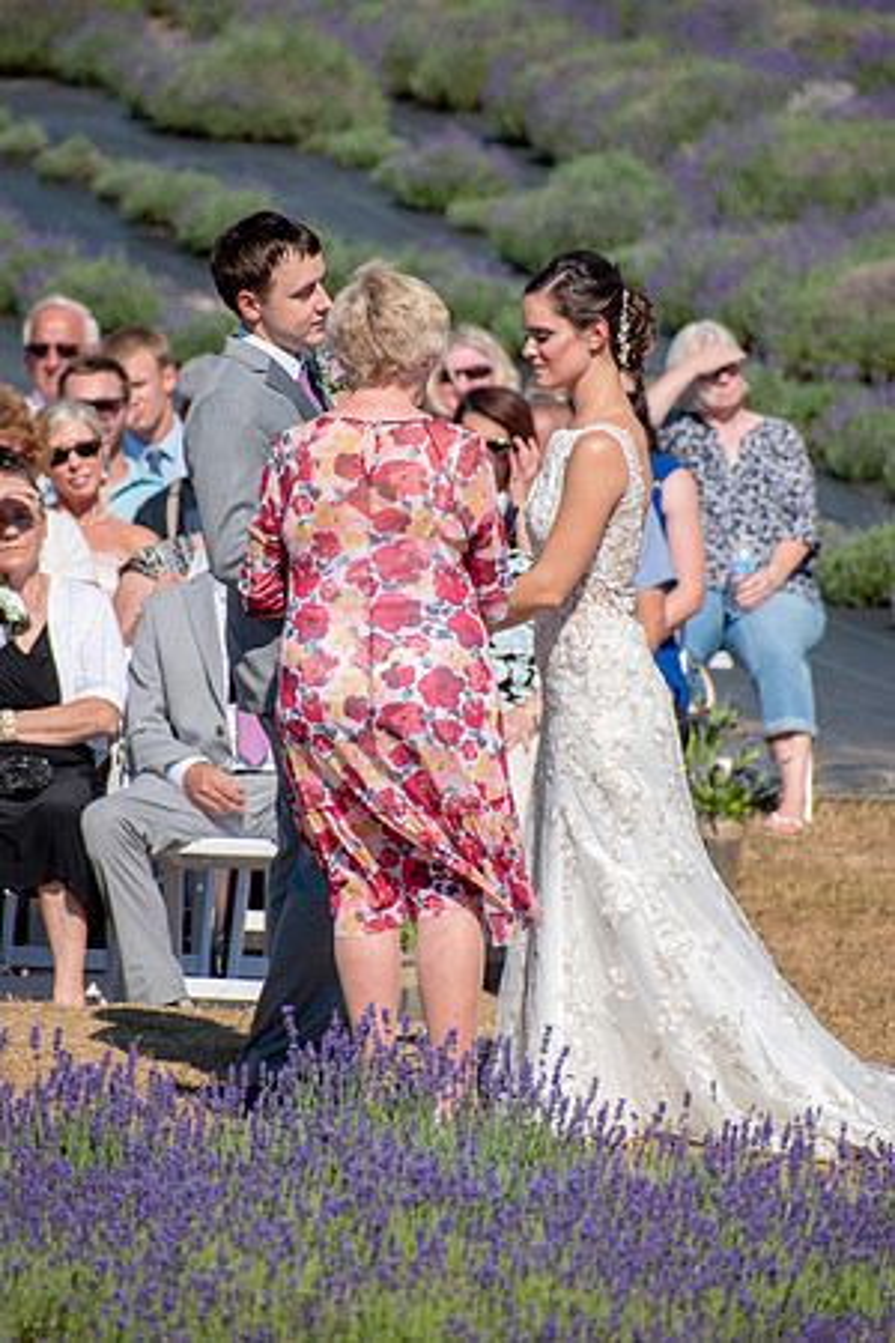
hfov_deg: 3.1
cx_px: 448
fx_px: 16780
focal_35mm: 450
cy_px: 672
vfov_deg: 4.6
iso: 250
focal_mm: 300
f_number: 6.3
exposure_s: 1/2000
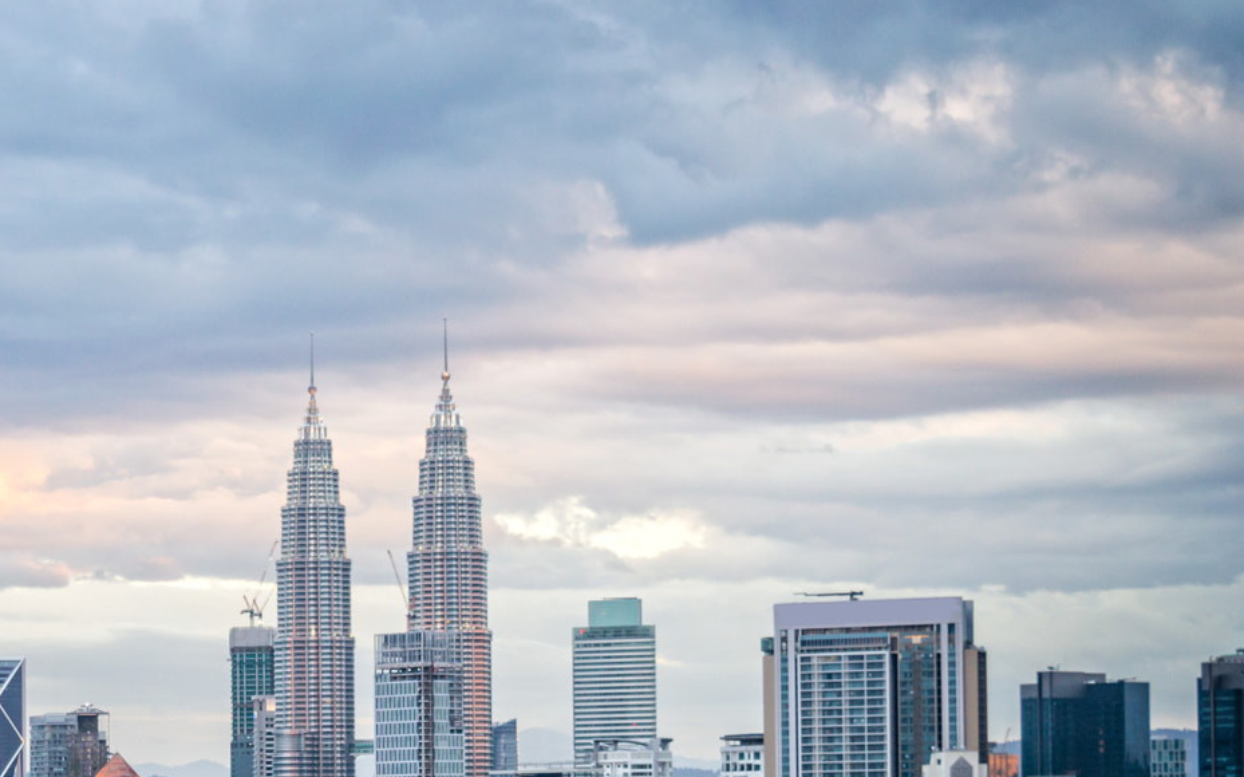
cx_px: 242
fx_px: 3389
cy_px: 655
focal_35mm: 100
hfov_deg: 20.6
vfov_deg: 13.0
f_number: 4.8
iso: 200
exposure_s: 1/60
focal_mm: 38
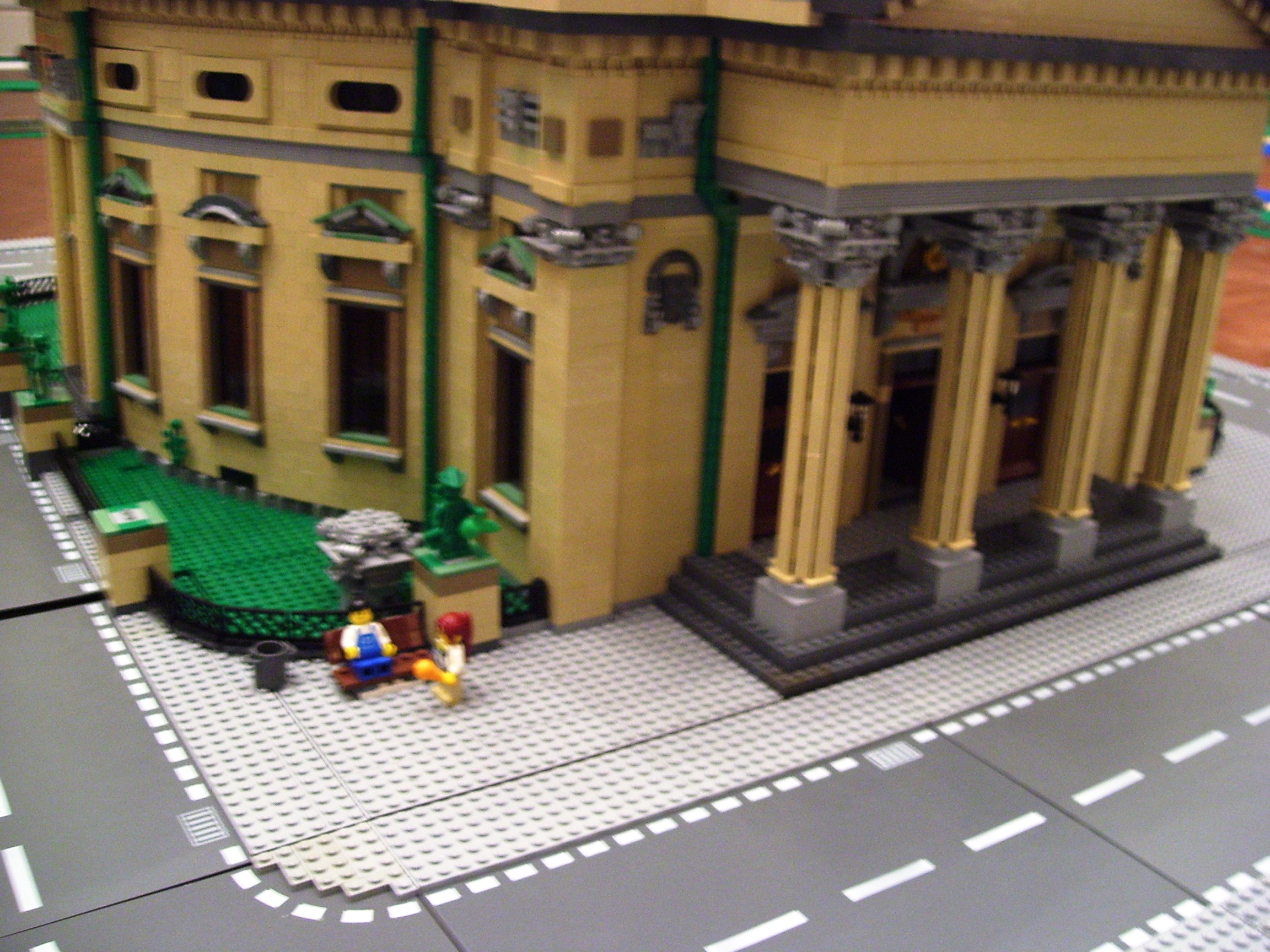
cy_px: 476
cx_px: 635
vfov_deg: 39.7
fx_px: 1321
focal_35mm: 36
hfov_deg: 51.4
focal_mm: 6
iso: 160
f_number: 2.7
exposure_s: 1/8
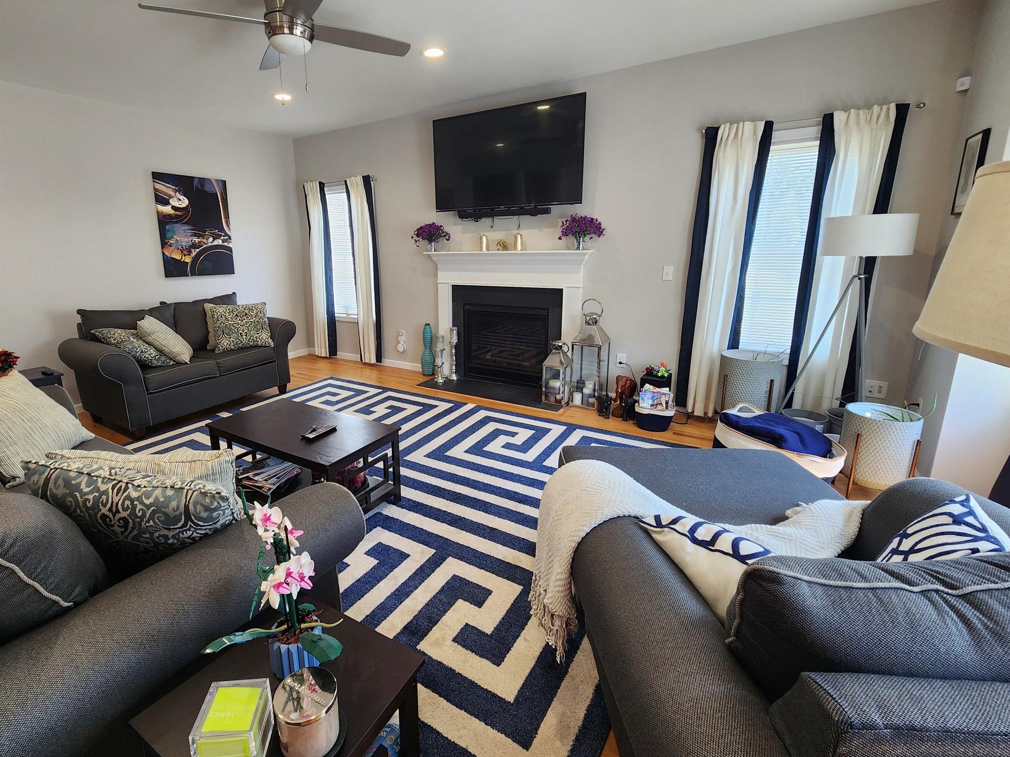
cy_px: 350
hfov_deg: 97.6
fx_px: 438
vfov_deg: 81.6
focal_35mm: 15
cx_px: 438
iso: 160
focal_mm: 2.2
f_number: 2.2
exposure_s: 1/60
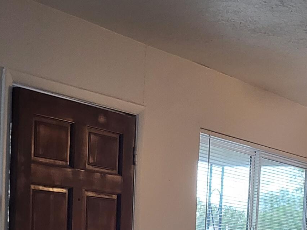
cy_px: 304
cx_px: 269
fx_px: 807
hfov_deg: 21.1
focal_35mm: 91
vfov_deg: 15.4
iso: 320
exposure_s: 1/120
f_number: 1.8
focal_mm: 4.25
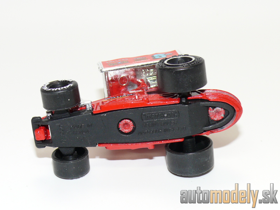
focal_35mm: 97
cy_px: 105
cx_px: 140
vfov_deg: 15.2
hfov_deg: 20.2
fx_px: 785
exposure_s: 1/30
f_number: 4
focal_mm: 13
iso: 100
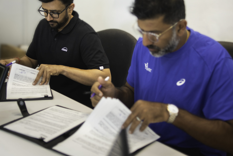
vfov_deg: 26.9
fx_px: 324
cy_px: 54
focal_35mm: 50
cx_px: 102
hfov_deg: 39.5
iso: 500
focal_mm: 35
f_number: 2
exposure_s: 1/200
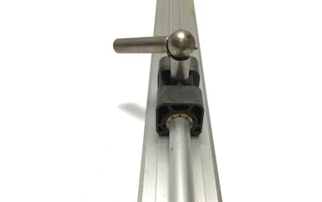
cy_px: 109
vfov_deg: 37.3
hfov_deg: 56.7
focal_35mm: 34
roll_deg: +1.3
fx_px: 298
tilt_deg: -41.3
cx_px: 157
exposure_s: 1/120
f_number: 2.4
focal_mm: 3.3
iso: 32
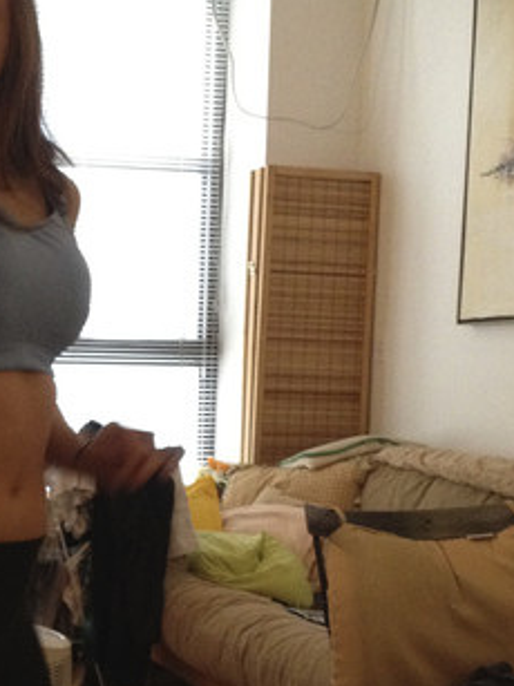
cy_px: 411
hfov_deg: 19.7
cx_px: 22
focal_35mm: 73
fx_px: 1446
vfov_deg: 26.6
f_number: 2.4
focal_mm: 4.28
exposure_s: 1/17
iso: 400
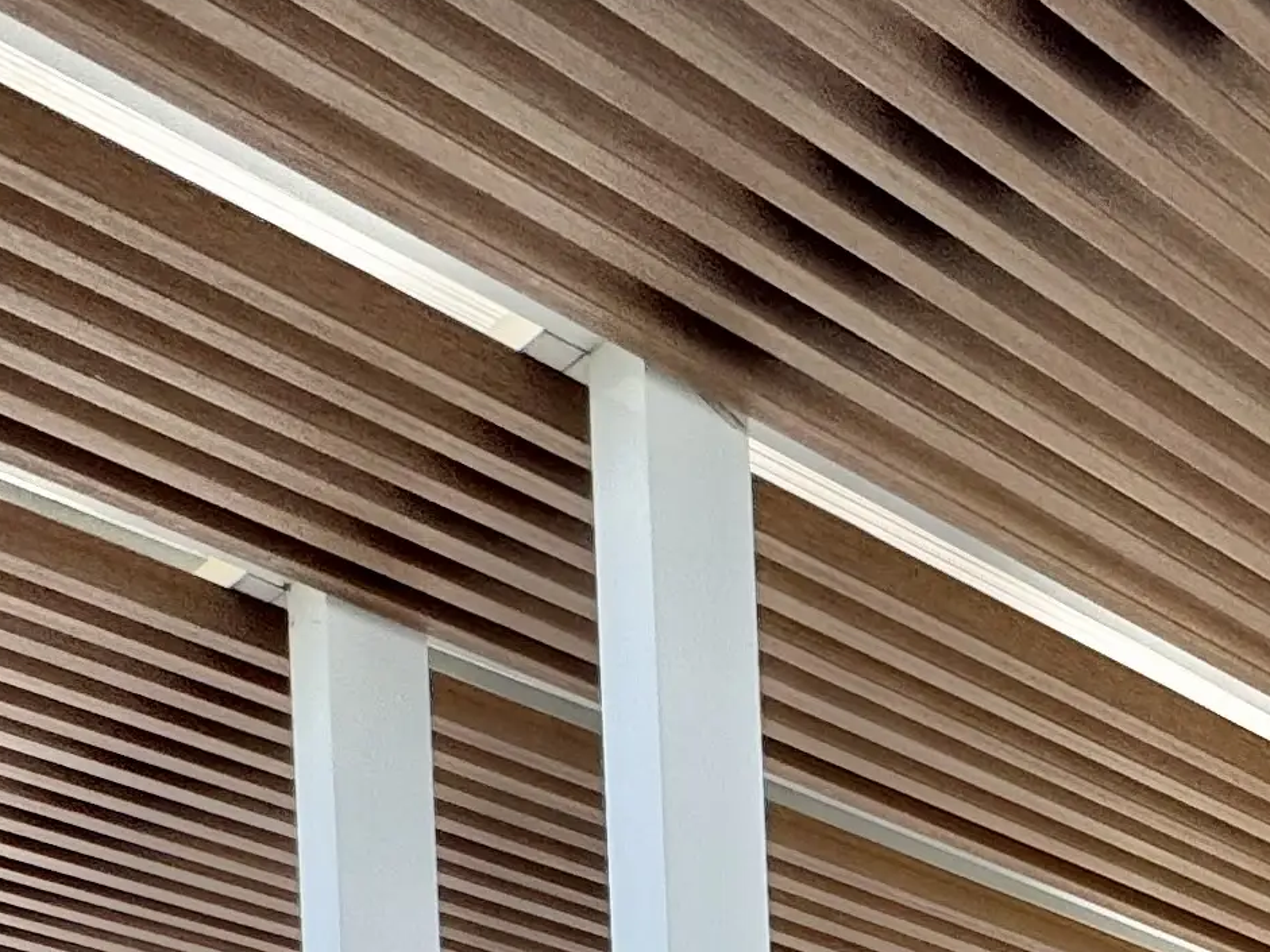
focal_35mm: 60
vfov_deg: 17.4
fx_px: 2202
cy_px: 1912
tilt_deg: -2.5
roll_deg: +1.4
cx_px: 1952
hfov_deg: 24.4
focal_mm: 2.22
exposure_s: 1/255
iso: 40
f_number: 2.2
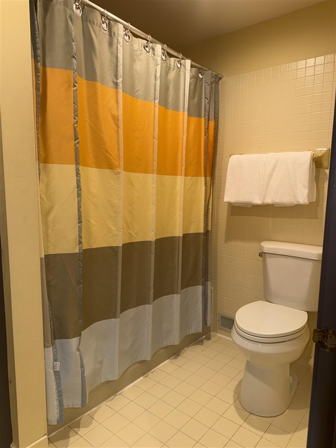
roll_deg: -1.0
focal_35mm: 24
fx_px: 311
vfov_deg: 71.6
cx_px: 168
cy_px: 224
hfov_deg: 56.8
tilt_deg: -7.6
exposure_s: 1/40
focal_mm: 6.76
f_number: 1.78
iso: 64
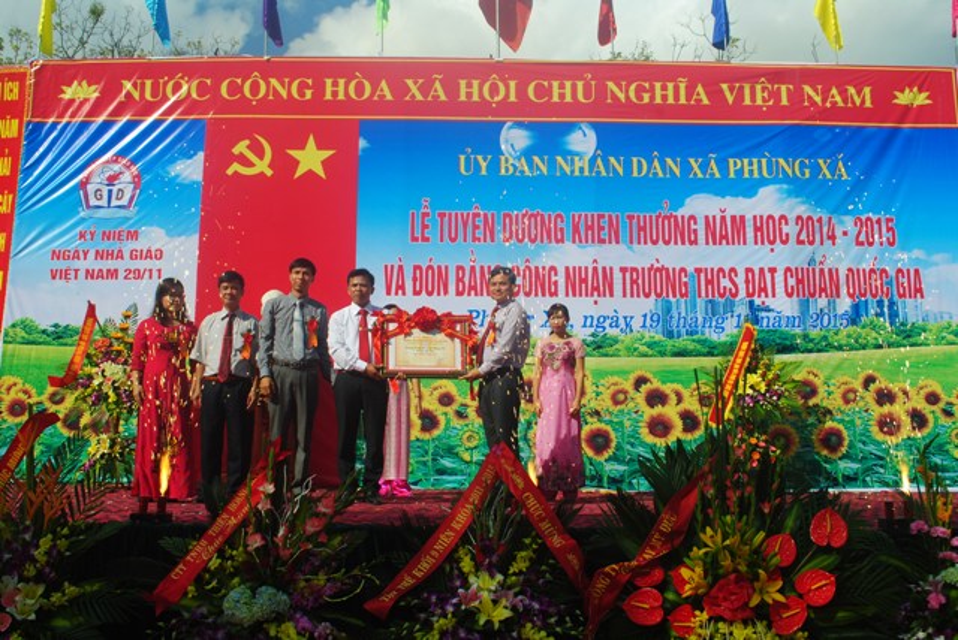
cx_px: 479
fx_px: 879
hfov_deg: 57.2
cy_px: 320
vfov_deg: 40.0
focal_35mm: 33
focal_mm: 22
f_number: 10
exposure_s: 1/250
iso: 100
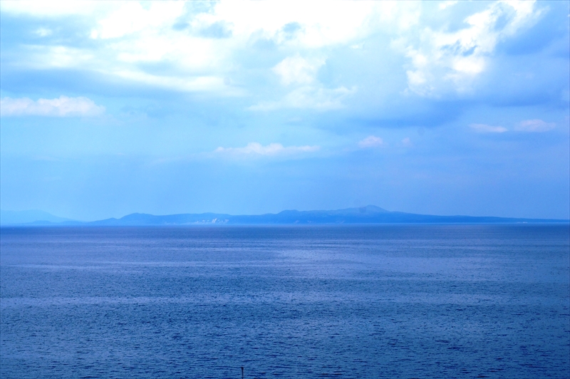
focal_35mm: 80
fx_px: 1258
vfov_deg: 17.1
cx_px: 285
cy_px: 190
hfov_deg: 25.5
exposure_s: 1/250
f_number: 13
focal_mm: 53
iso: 200
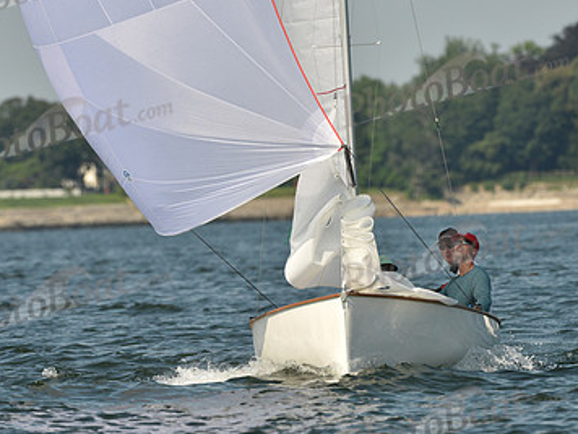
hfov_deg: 3.2
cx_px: 258
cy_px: 193
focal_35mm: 627
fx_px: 10469
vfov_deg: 2.4
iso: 250
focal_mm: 400
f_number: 7.1
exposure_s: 1/1250
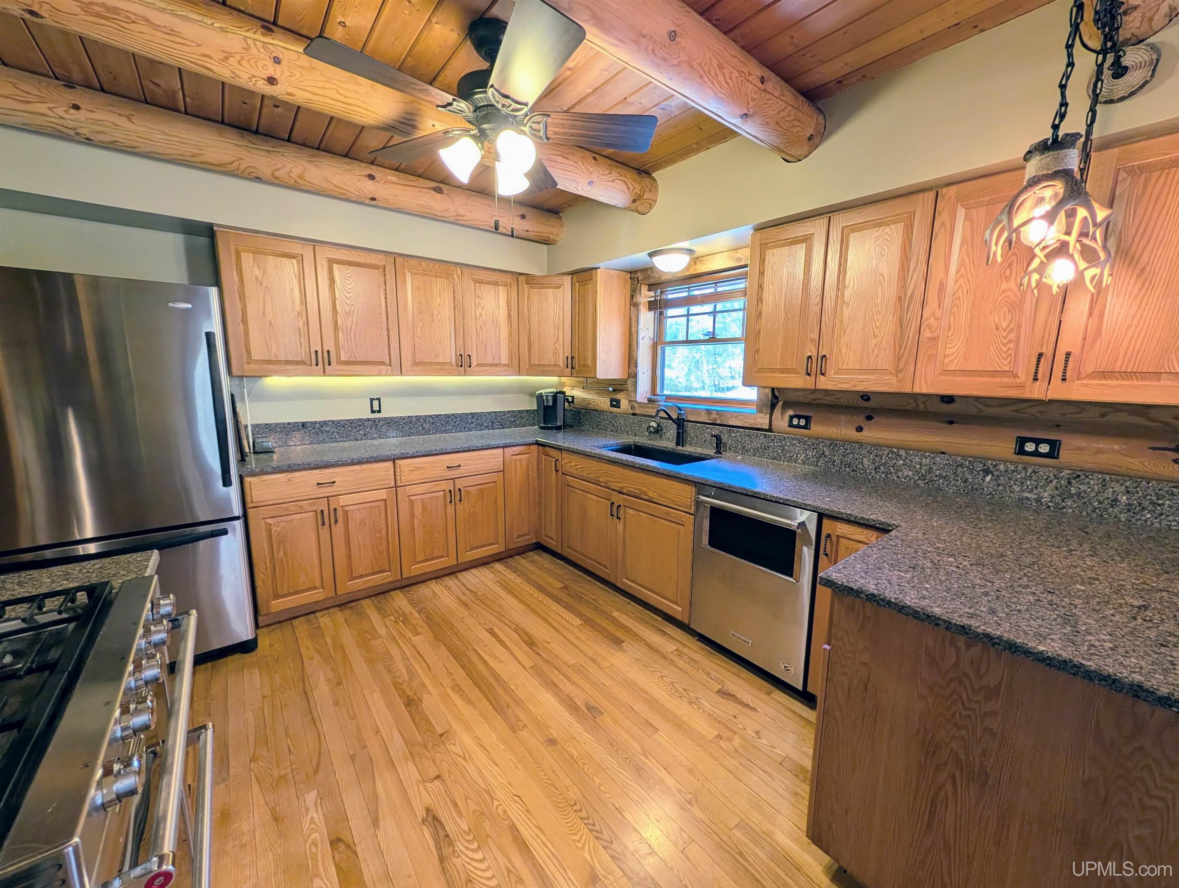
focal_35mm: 12
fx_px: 409
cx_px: 590
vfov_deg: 94.6
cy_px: 444
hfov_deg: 110.5
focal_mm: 2.02
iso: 66
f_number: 1.7
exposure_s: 1/60
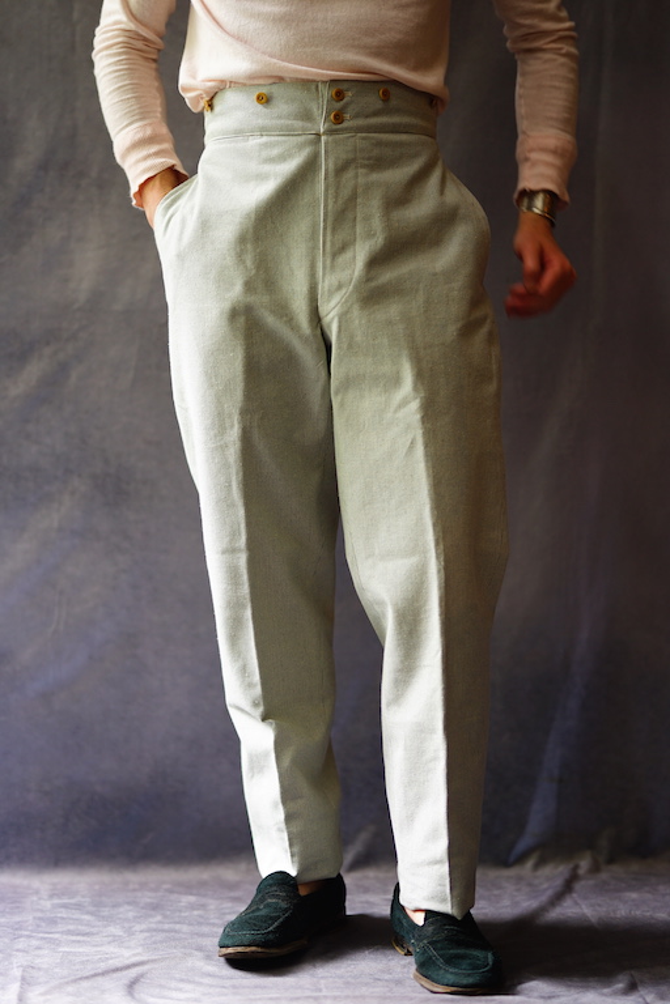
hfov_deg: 16.1
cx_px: 335
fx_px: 2373
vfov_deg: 23.9
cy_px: 502
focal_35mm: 85
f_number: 1.4
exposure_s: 1/60
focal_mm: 85
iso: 160
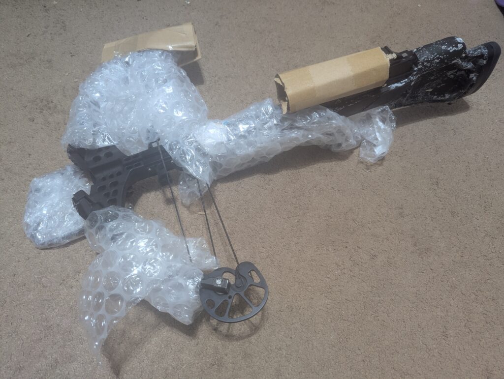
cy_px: 190
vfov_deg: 56.9
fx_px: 350
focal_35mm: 24
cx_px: 252
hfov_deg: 71.5
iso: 117
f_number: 1.85
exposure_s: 1/28
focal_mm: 6.81
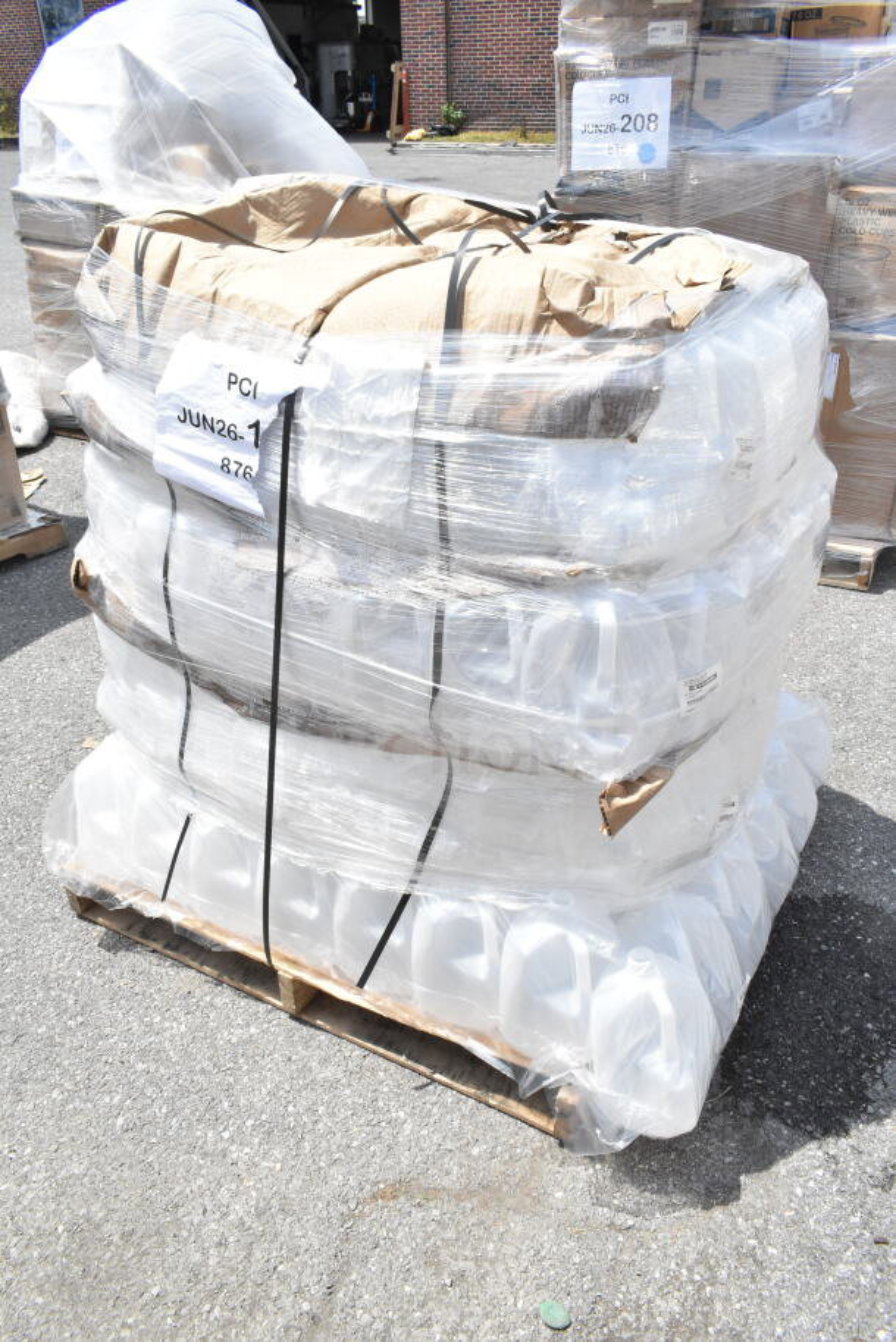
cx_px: 448
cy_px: 671
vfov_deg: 67.4
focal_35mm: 27
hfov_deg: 48.0
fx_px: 1007
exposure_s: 1/800
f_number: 14
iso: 1600
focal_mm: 18
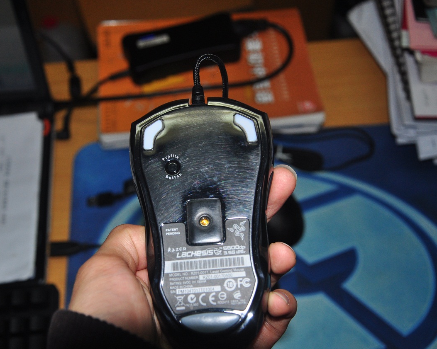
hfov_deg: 34.1
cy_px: 175
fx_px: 711
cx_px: 197
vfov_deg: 27.6
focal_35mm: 55
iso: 640
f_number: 5.6
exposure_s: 1/200
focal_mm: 32
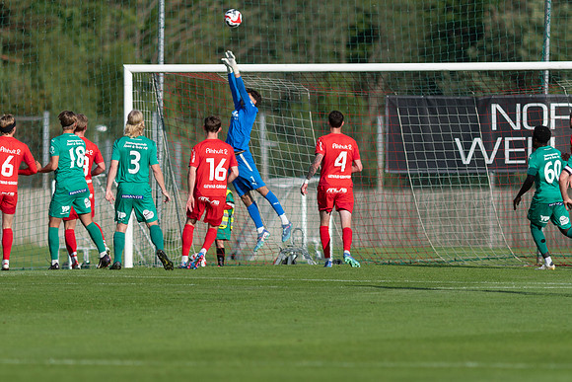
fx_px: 9535
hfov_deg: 3.4
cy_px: 191
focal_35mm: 600
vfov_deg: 2.3
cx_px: 286
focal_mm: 300
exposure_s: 1/1600
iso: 100
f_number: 3.2
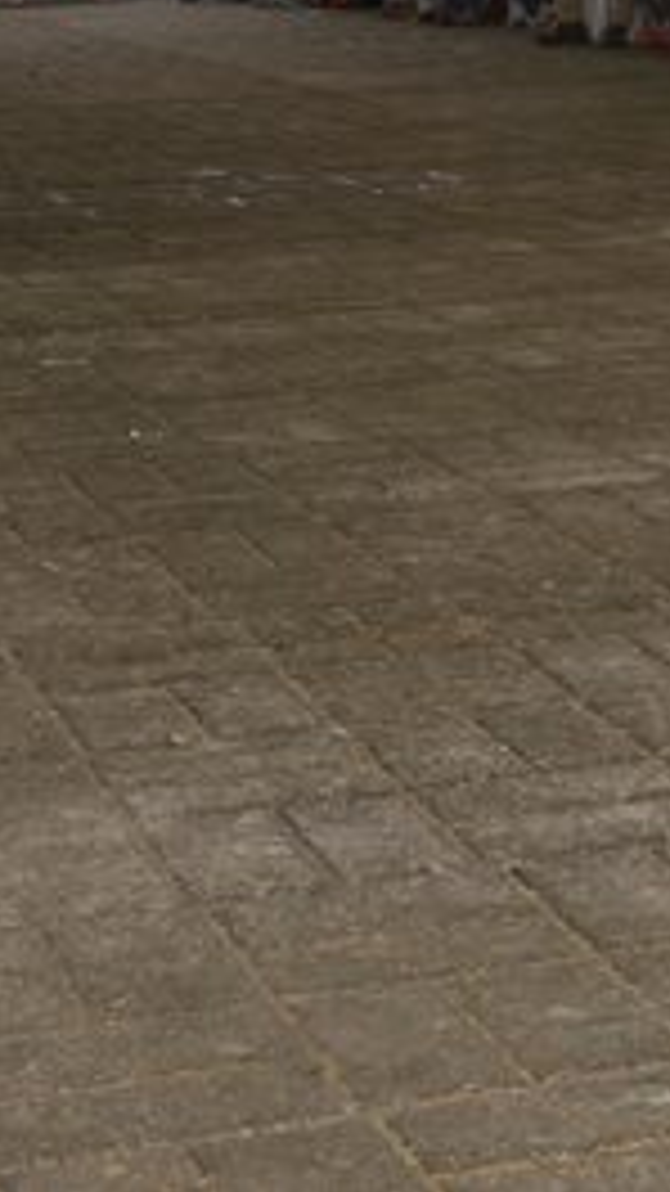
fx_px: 3033
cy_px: -144
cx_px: 499
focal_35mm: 96
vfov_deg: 21.0
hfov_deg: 12.6
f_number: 6.3
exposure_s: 1/200
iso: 100
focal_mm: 18
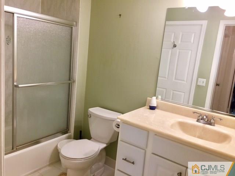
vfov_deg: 48.2
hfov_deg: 61.7
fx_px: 197
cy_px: 88
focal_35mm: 29
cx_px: 118
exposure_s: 1/15
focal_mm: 4.15
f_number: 2.2
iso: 32
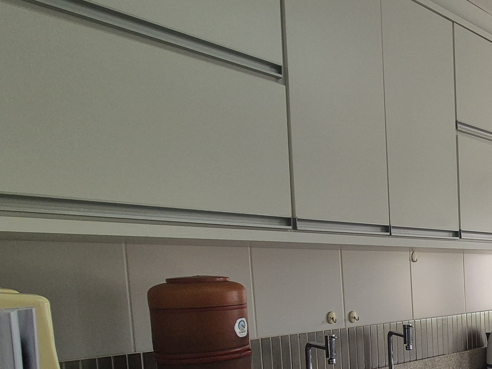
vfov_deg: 41.5
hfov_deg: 40.0
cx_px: 593
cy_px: 316
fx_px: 455
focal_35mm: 32
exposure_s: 1/361
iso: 50
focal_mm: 2.2
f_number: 2.2
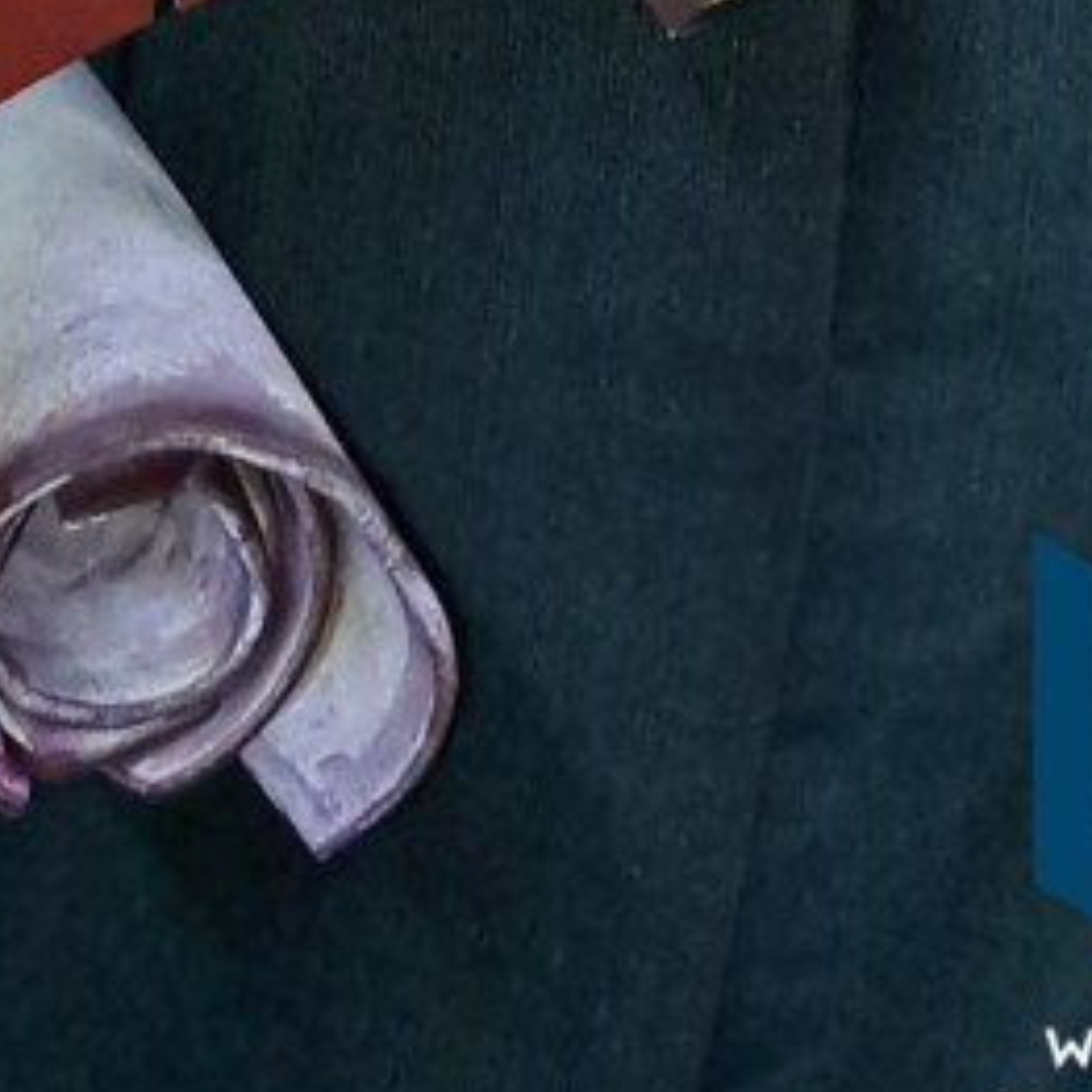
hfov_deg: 17.9
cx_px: 425
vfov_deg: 14.4
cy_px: -1188
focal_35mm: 97
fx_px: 3462
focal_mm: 5.23
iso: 222
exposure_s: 1/50
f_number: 1.8
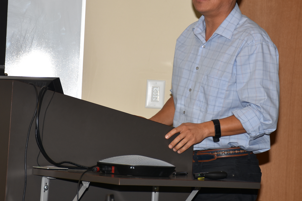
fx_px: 1458
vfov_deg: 7.9
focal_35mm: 174
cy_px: 63
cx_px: 165
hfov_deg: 11.8
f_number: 5
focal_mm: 75
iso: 200
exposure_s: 1/60
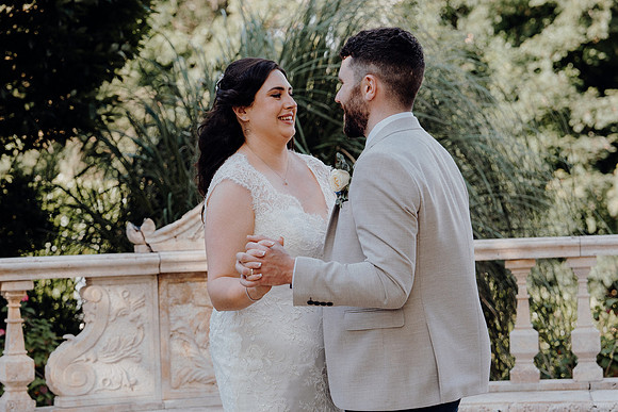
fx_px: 1803
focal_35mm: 105
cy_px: 206
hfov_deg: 19.5
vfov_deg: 13.0
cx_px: 309
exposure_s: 1/250
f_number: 3.5
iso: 125
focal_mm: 70
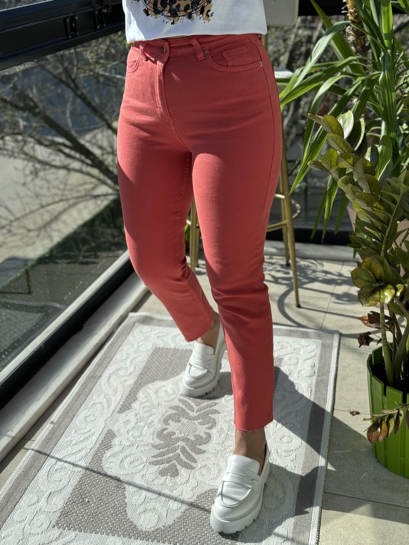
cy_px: 272
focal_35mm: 48
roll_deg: +4.1
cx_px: 204
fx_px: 756
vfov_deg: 39.7
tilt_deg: -38.5
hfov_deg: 30.3
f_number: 1.78
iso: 64
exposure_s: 1/1597
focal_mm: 6.86
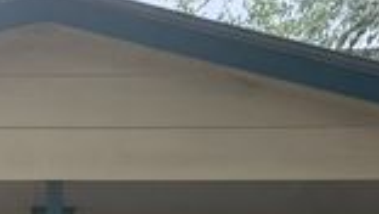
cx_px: -63
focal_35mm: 172
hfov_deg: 12.2
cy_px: 528
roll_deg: -1.1
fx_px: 1730
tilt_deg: -2.3
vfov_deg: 6.7
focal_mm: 6.76
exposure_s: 1/1091
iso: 100
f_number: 1.78
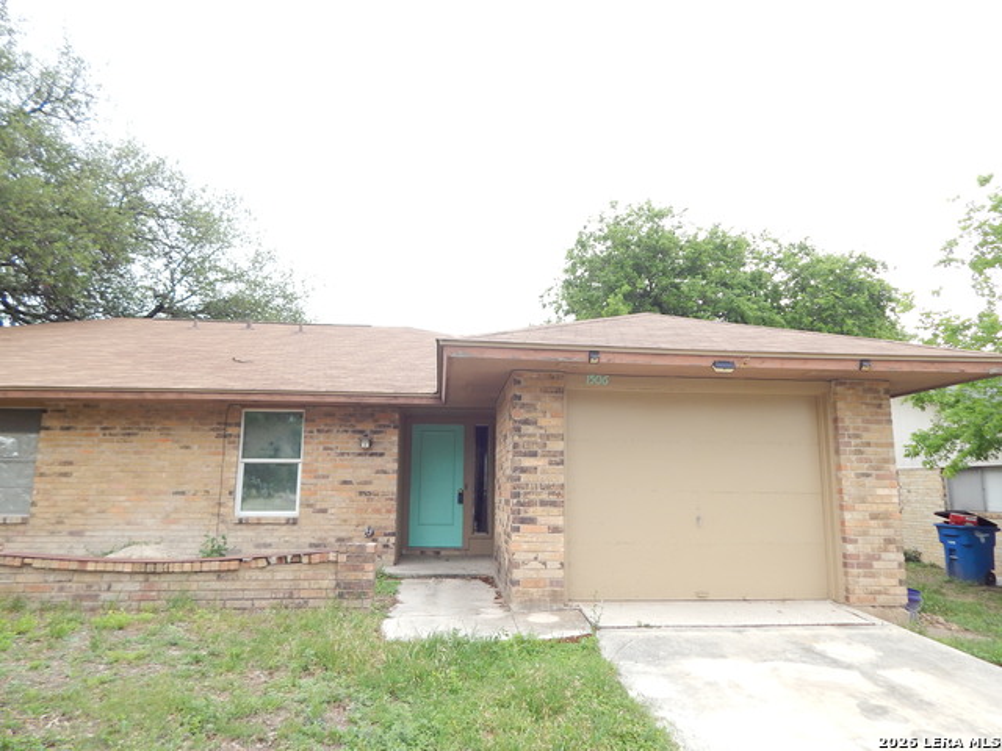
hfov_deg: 73.9
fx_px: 666
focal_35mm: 23
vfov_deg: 58.9
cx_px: 501
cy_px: 376
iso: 125
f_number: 3
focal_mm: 4
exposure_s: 1/100
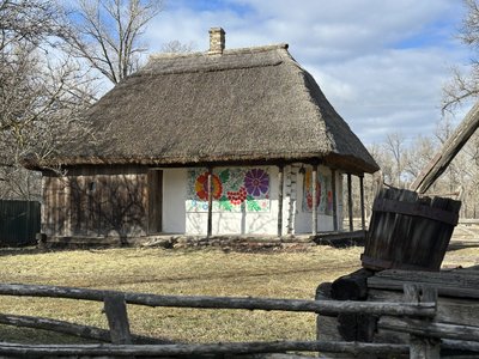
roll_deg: +0.4
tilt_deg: +2.2
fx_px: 664
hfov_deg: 39.7
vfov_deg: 30.3
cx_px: 240
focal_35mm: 48
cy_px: 180
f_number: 1.78
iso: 64
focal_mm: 6.86
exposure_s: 1/1517
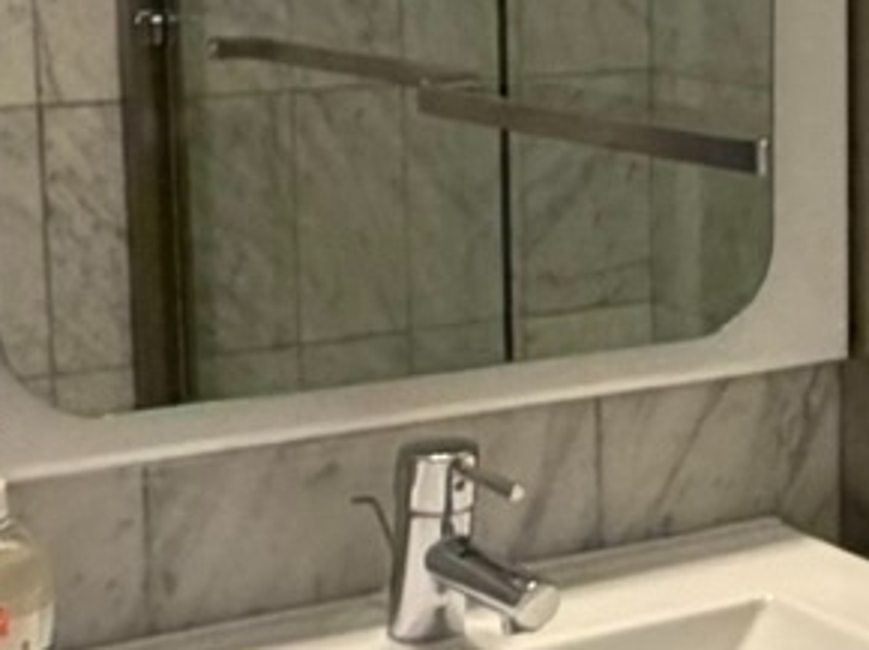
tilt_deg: -8.5
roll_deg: +0.9
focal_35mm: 99
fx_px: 2483
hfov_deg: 19.4
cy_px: 228
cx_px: 824
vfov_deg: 14.9
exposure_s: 1/60
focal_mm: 2.22
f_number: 2.2
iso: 250
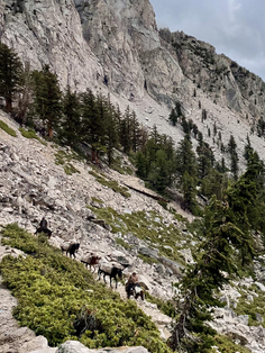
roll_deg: +1.4
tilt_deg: +2.2
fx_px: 438
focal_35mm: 43
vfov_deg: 43.6
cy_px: 143
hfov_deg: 33.0
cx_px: 200
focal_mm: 4.2
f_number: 1.6
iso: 32
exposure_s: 1/5814
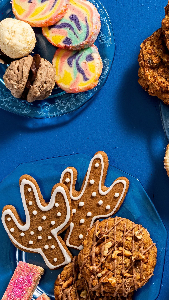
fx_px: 852
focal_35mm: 107
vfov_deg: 20.0
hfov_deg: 11.0
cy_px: 170
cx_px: 240
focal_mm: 46
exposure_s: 1/200
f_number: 13
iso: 500
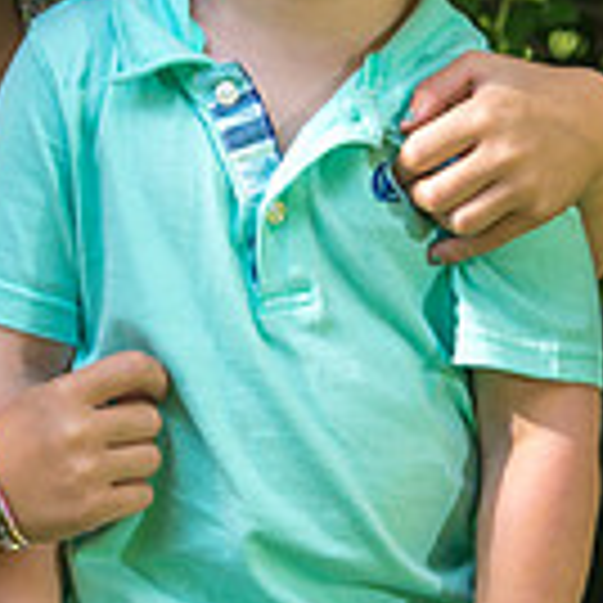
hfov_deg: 3.5
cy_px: 333
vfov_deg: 3.5
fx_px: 9815
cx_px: 26
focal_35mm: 498
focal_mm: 105
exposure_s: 1/160
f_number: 6.3
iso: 100
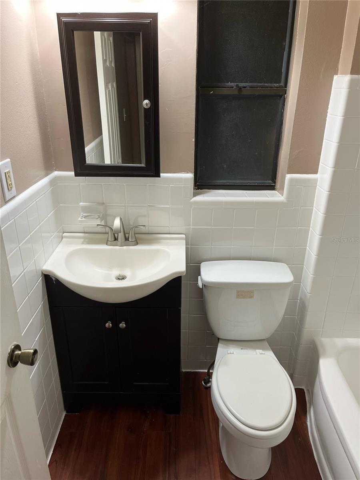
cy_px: 240
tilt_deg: -23.4
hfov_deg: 53.1
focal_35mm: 26
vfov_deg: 67.3
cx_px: 180
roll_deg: +0.0
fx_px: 361
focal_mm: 5.1
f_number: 1.6
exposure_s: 1/60
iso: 160
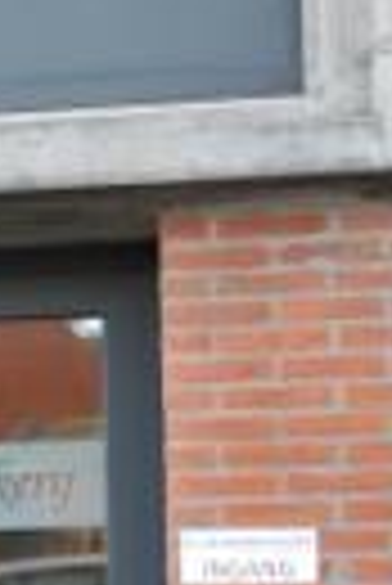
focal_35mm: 134
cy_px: 482
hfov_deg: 9.9
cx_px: -230
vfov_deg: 15.2
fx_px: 2183
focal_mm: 26
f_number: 5.6
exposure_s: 1/125
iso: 400
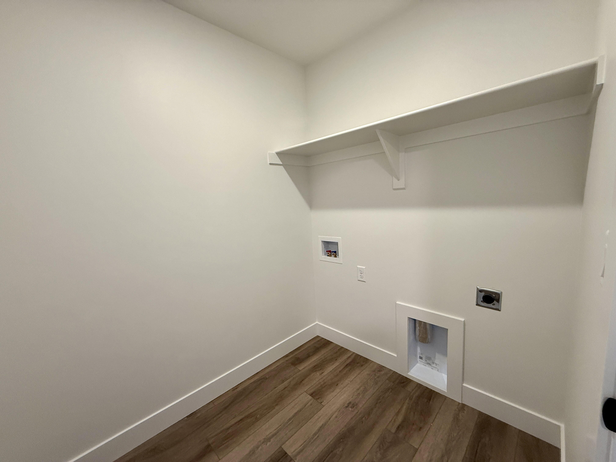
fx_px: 249
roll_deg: +3.0
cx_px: 308
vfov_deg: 85.7
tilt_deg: -6.1
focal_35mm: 14
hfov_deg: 102.1
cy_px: 231
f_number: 2.2
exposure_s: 1/120
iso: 250
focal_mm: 2.22
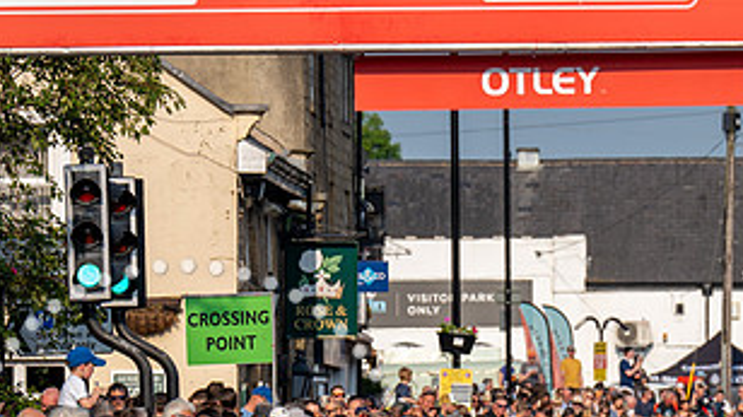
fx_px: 9453
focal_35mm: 480
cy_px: 497
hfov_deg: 4.5
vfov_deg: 2.5
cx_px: 538
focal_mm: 188
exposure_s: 1/1000
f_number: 5
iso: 160
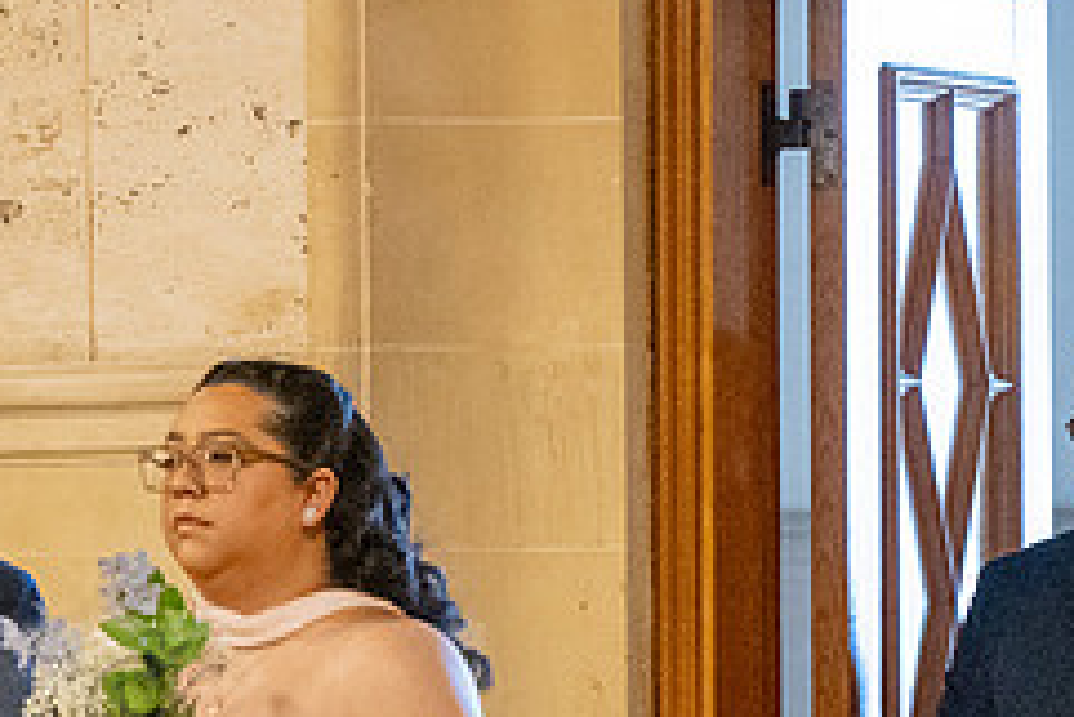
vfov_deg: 4.2
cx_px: -85
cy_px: 750
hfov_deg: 6.2
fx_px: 9880
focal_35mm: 331
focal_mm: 120
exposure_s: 1/200
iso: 3200
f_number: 4
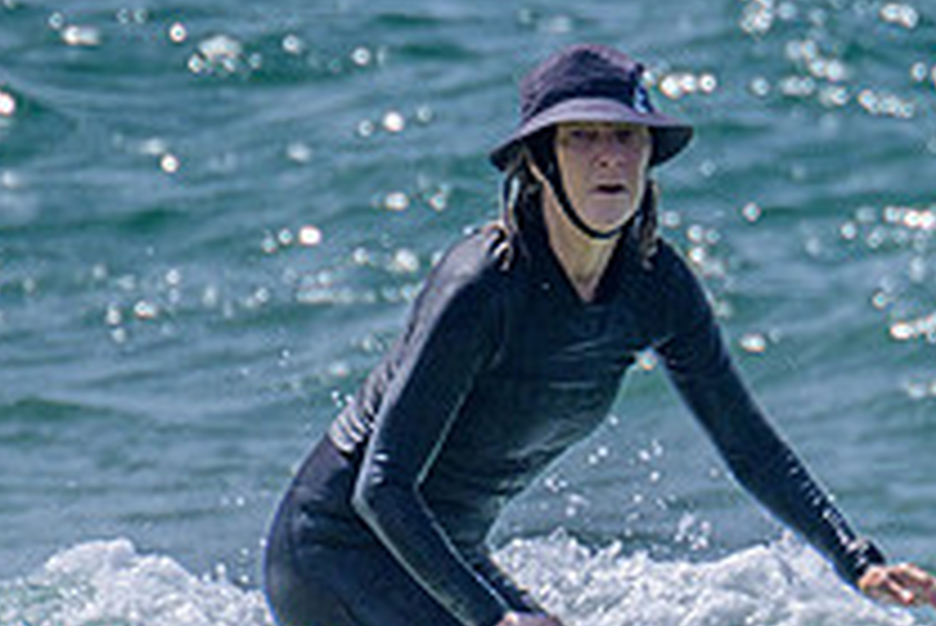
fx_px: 61271
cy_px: 571
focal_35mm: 2355
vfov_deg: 0.6
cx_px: 1102
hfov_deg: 0.9
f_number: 11
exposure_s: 1/2000
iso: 560
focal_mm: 690
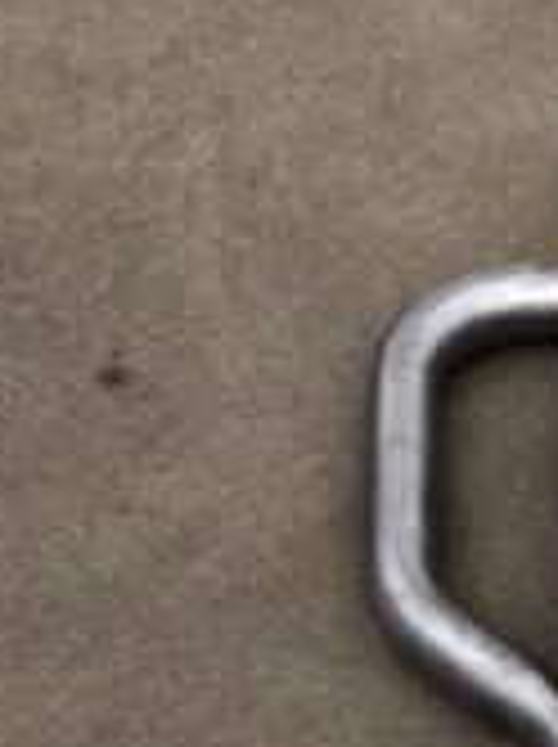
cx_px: 976
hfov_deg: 12.2
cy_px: 1174
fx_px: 2413
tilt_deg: -62.4
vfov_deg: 15.9
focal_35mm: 112
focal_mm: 4.15
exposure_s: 1/1953
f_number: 2.2
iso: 32
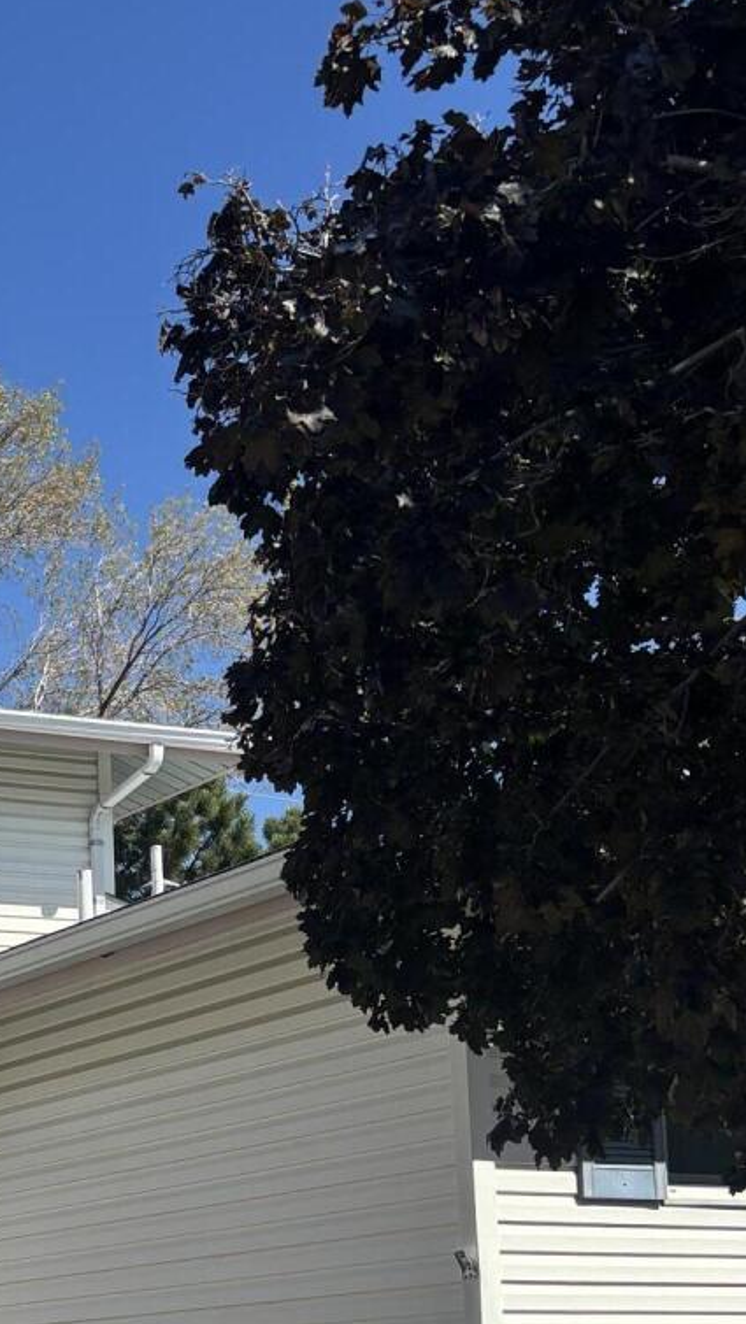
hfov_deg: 15.4
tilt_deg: +5.2
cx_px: -212
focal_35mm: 75
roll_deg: +1.1
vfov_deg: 27.2
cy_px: 1199
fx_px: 2636
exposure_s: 1/4630
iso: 50
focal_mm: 5.96
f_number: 1.6
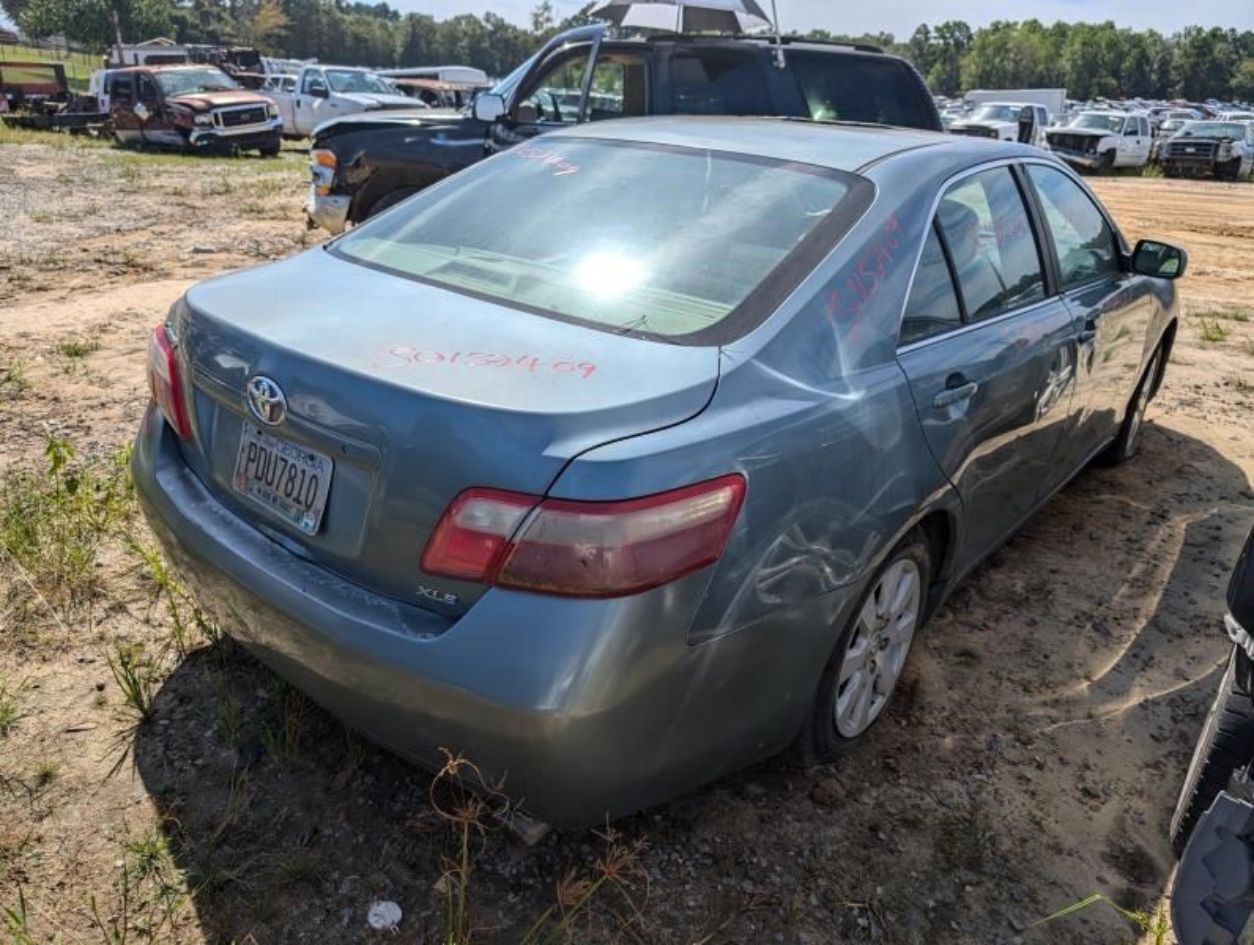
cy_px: 472
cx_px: 627
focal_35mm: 24
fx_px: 871
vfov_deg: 57.0
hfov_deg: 71.5
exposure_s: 1/2088
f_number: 1.68
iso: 19
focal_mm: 6.9
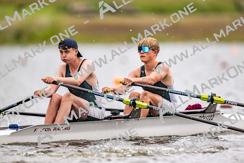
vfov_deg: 2.3
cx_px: 122
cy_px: 82
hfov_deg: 3.4
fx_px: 4067
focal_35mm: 600
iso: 320
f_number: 4
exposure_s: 1/2500
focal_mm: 600
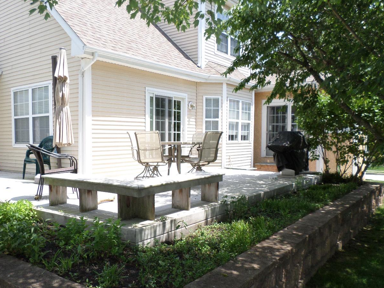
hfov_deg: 59.5
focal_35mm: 30
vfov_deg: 46.7
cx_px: 156
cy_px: 161
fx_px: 333
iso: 120
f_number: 2.5
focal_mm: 4.5
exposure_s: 1/750
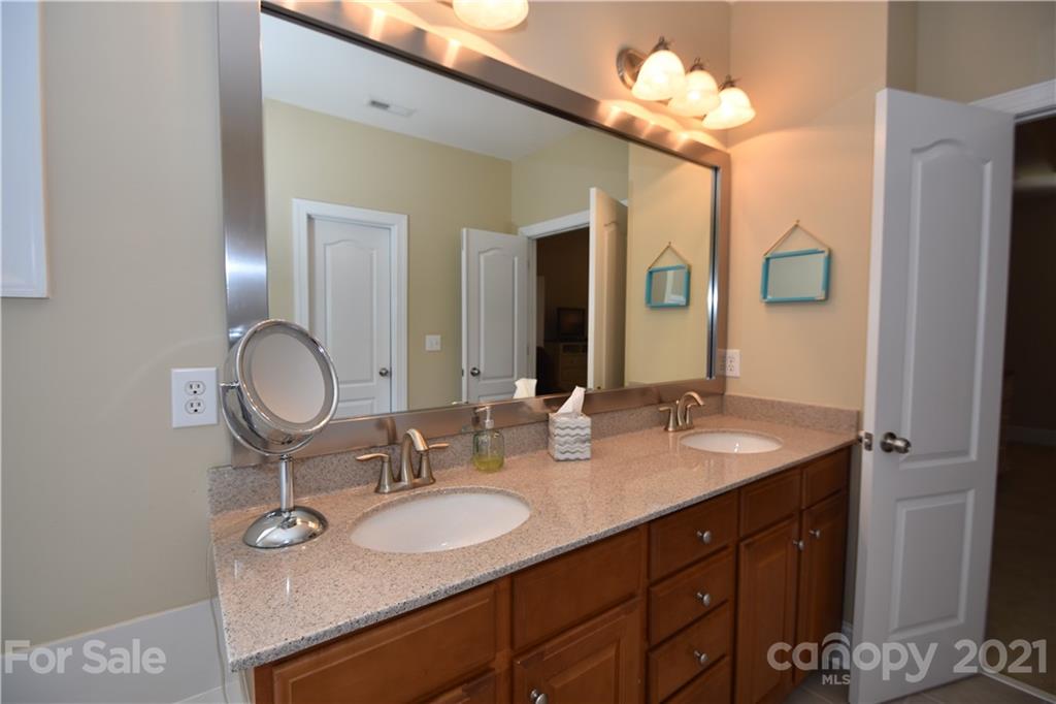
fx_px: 440
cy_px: 352
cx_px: 528
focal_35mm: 15
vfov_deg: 77.3
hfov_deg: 100.4
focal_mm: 10
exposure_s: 1/60
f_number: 4
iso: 200
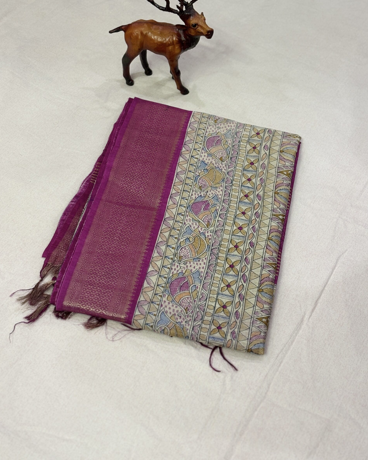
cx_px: 183
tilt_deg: -50.1
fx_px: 749
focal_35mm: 55
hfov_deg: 27.6
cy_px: 223
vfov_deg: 34.1
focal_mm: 5.96
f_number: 1.6
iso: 125
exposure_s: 1/50
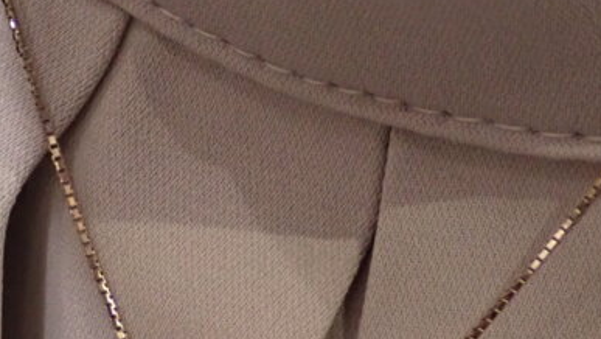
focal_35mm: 260
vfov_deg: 4.6
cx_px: 234
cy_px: 532
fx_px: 4145
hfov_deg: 8.3
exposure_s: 1/80
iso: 500
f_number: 4.1
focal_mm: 13.65
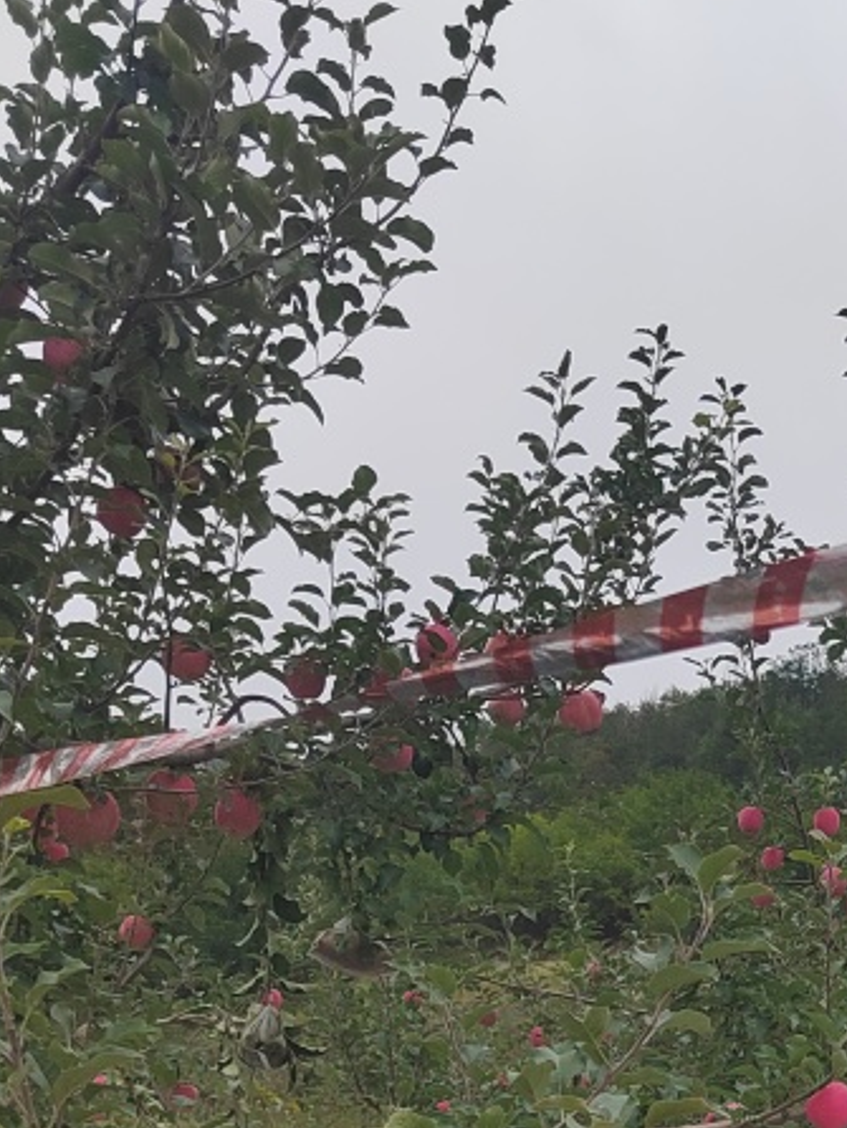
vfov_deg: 31.8
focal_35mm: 55
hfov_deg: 24.7
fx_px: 1793
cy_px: 1167
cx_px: 946
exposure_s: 1/2000
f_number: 1.9
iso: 219
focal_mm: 5.52
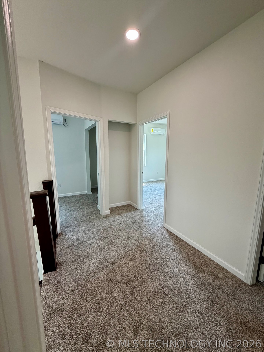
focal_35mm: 14
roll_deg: +0.0
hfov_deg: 85.7
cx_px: 132
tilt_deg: -9.5
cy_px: 176
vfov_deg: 102.1
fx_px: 142
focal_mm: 2.22
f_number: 2.2
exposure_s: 1/120
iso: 250
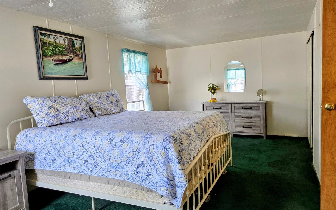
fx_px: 229
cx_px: 172
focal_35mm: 25
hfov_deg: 72.5
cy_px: 107
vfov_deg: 49.3
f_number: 1.8
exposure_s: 1/120
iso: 160
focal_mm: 5.4
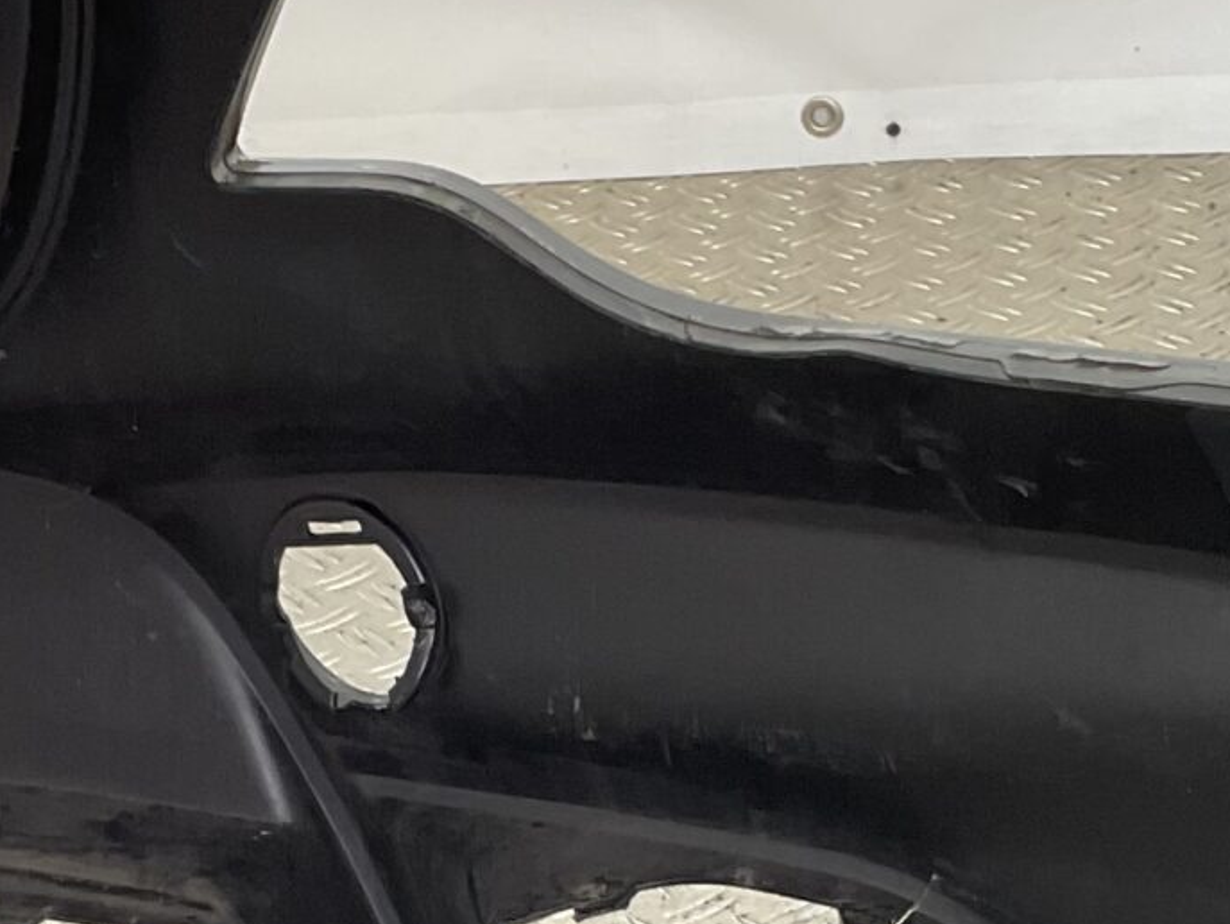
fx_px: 3840
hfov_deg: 18.2
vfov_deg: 13.5
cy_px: 980
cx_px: 727
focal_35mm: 108
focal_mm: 3
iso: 25
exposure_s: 1/100
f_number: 1.8
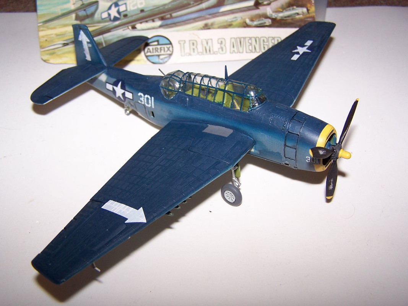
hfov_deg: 49.0
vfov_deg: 37.7
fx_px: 448
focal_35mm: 38
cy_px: 153
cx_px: 204
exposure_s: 1/60
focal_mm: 6.3
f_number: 2.8
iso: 80
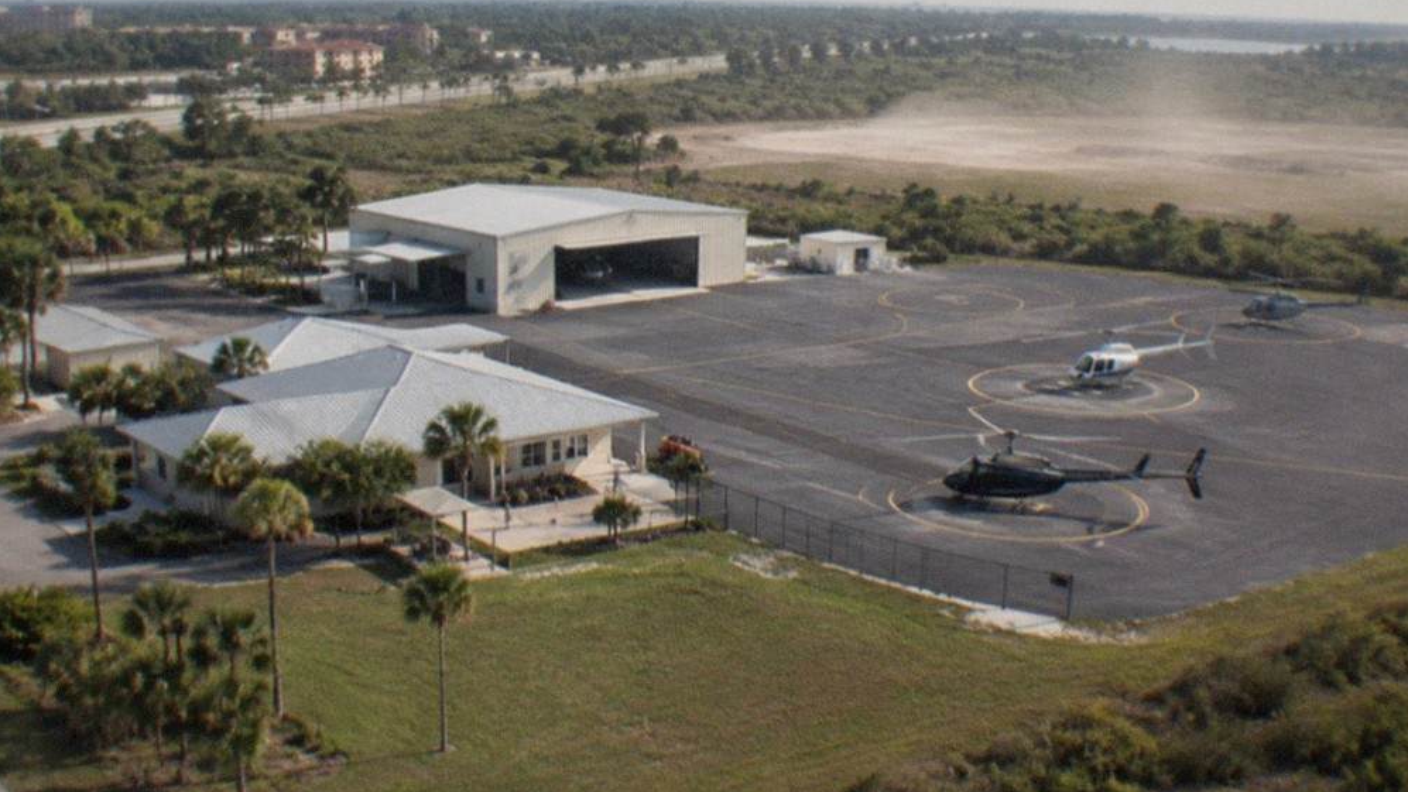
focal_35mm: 42
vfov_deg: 28.4
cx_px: 703
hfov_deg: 48.4
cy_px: 408
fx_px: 1568
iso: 500
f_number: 5.6
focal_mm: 40
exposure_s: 1/800
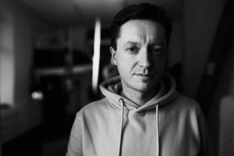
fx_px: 228
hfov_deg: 54.4
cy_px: 78
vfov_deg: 37.9
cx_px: 117
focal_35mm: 35
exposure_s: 1/160
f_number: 1.8
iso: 125
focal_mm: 35
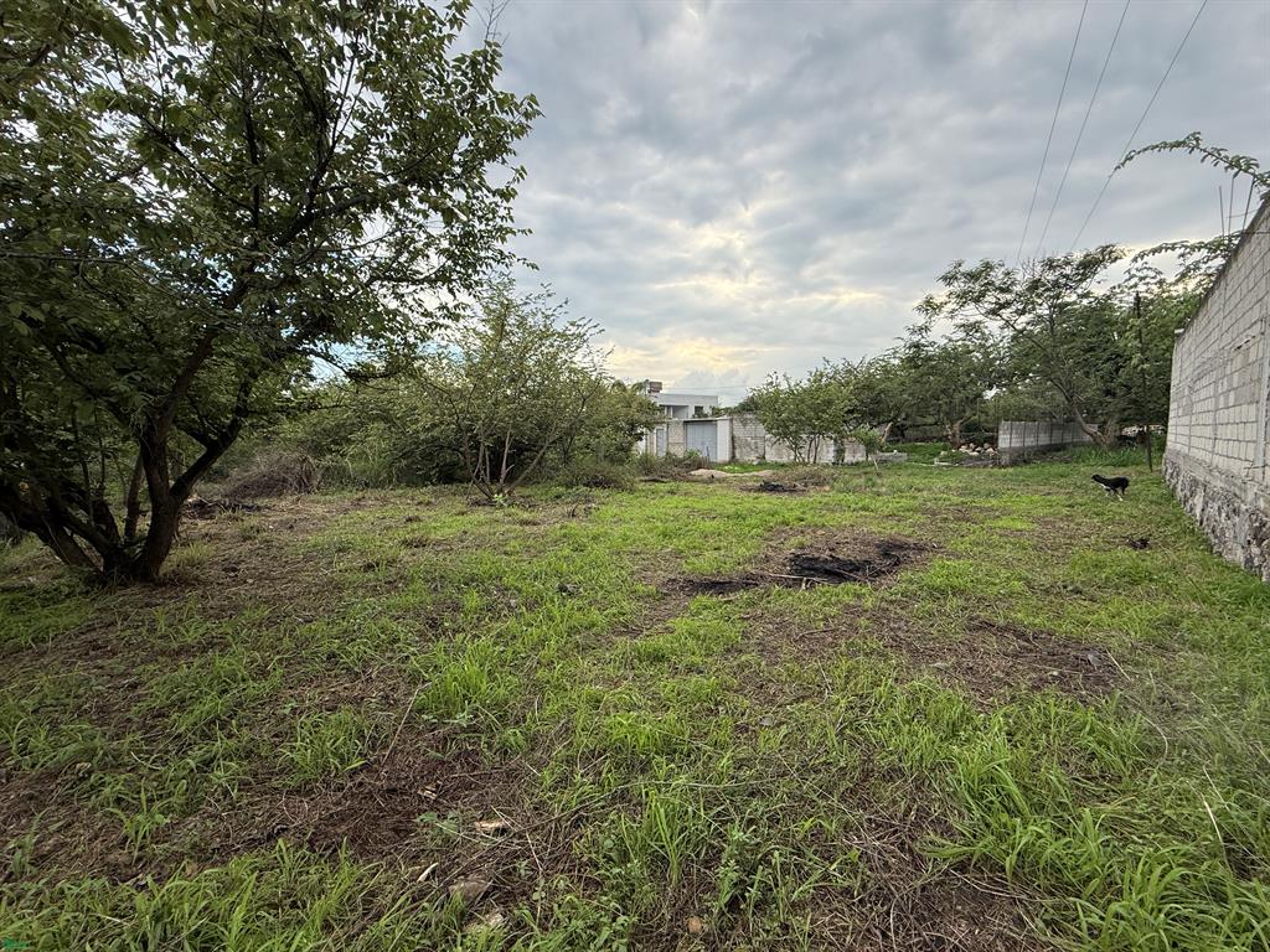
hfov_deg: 102.1
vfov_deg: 85.7
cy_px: 476
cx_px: 635
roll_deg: +0.4
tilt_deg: -4.2
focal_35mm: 14
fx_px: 514
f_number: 2.2
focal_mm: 2.22
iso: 64
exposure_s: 1/522
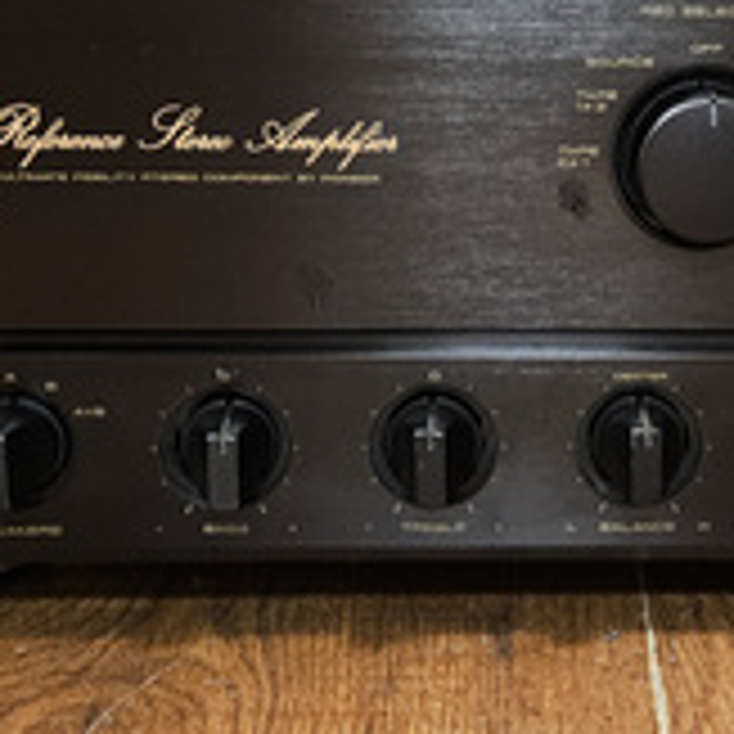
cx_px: 576
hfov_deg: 22.8
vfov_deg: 22.9
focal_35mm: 75
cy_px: 198
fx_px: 1799
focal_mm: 5.4
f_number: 1.8
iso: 640
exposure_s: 1/25
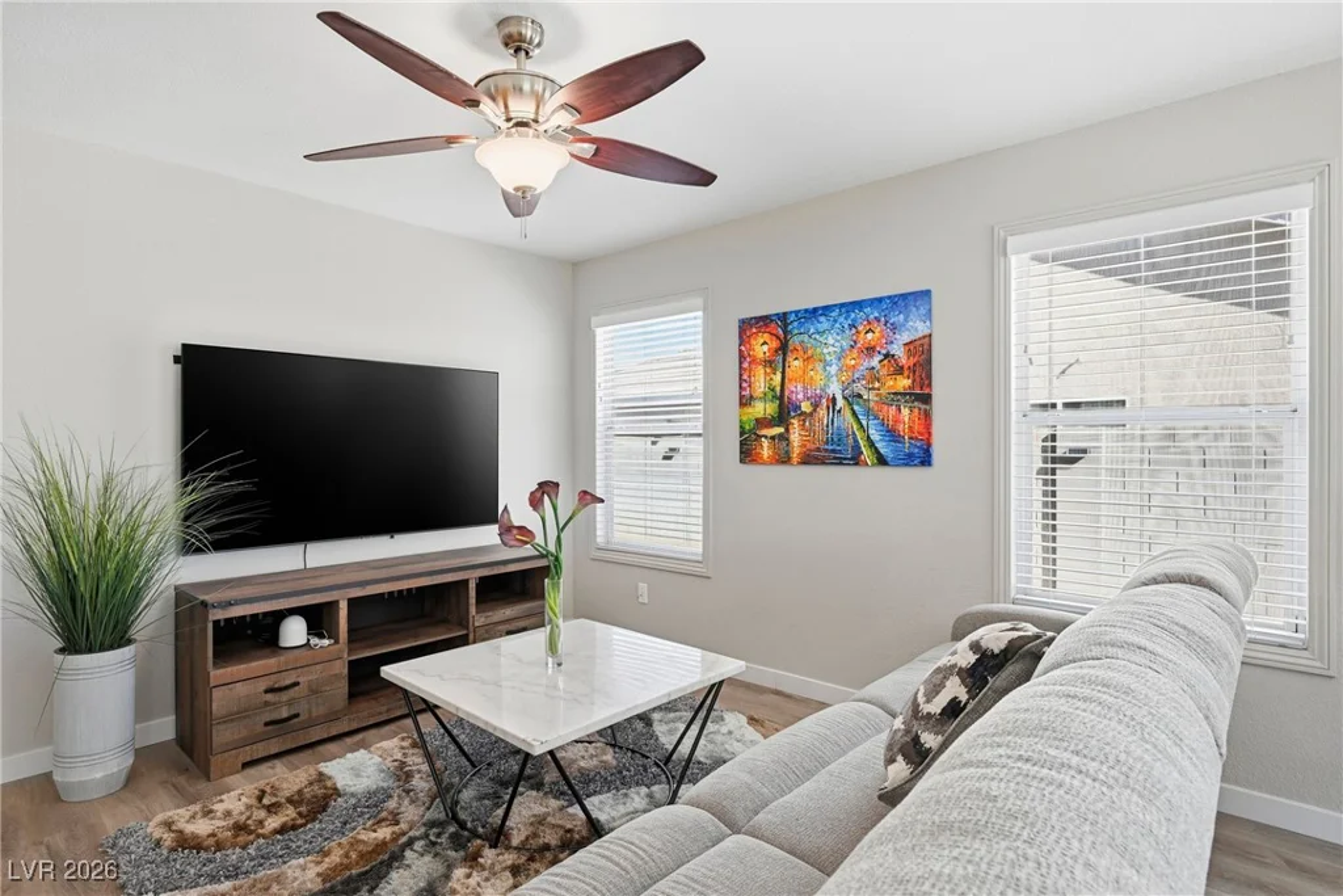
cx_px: 672
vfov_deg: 66.0
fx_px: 690
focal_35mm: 18
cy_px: 448
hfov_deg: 88.4
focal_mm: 18.5
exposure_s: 1/160
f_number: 9
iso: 500
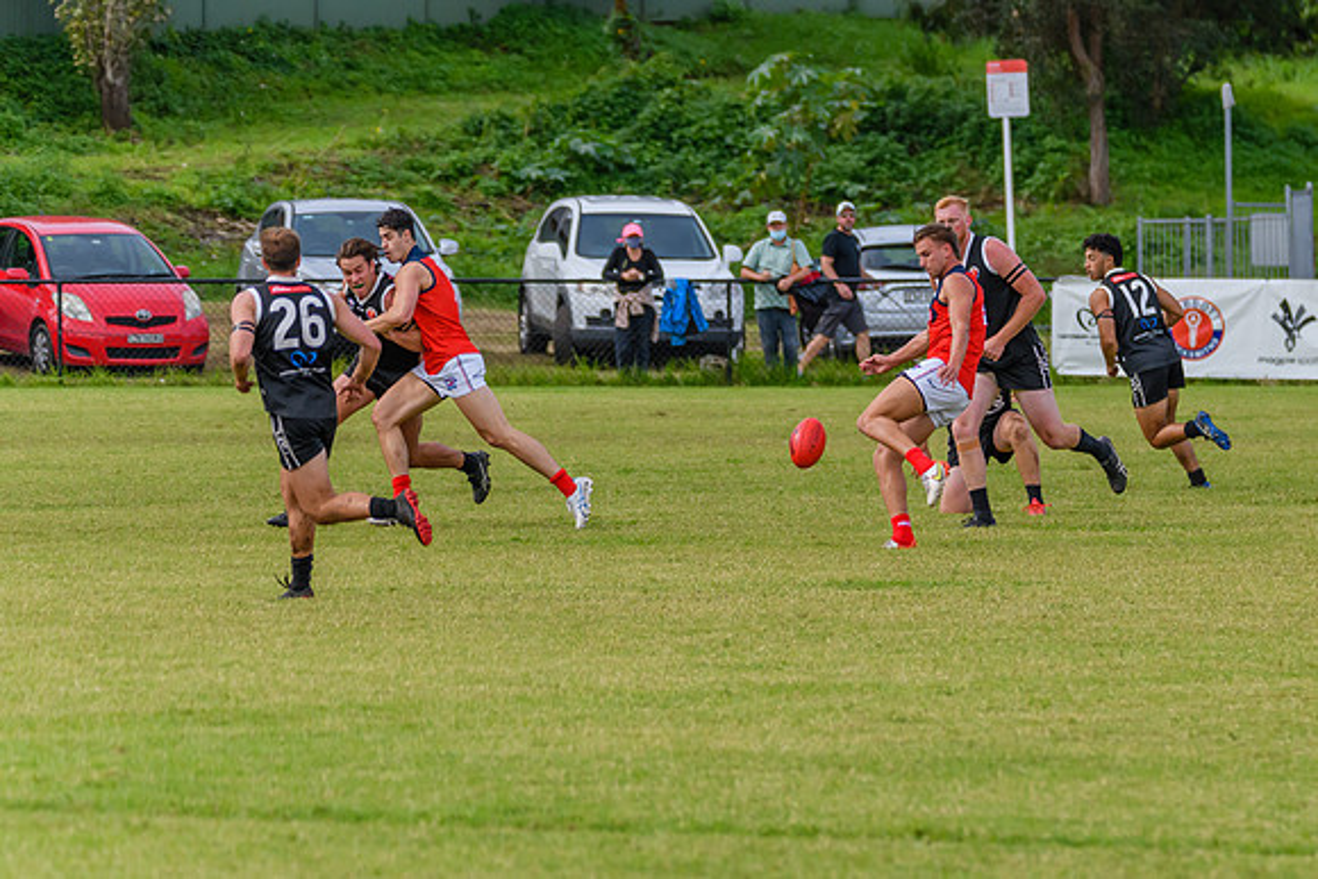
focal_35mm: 420
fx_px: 15385
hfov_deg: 4.9
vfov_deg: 3.3
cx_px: 979
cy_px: 377
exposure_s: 1/2000
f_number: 5.6
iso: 800
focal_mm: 250
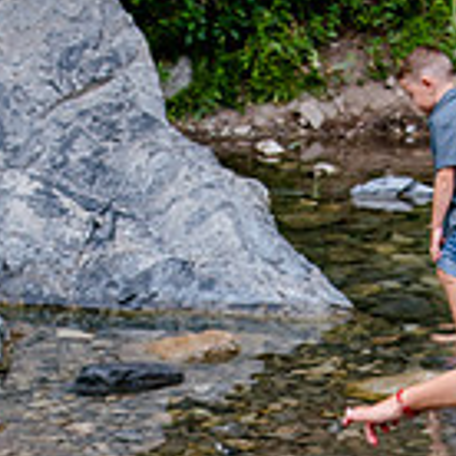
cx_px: 217
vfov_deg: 13.3
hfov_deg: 13.4
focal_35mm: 130
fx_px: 1937
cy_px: 451
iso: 400
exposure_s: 1/160
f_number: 5
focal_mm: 31
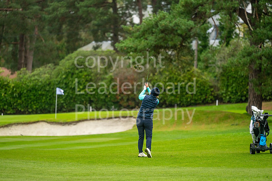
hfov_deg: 6.9
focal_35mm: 300
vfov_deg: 4.6
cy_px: 90
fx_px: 2267
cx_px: 136
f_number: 4
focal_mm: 300
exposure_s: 1/1250
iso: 800
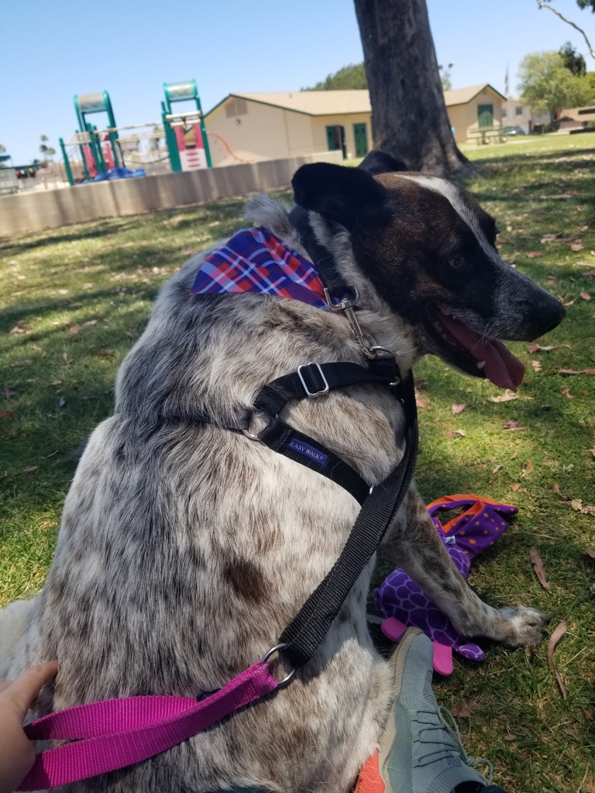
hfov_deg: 53.1
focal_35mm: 26
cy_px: 396
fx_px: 596
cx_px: 298
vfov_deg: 67.3
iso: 50
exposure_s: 1/1072
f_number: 1.7
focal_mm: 4.3
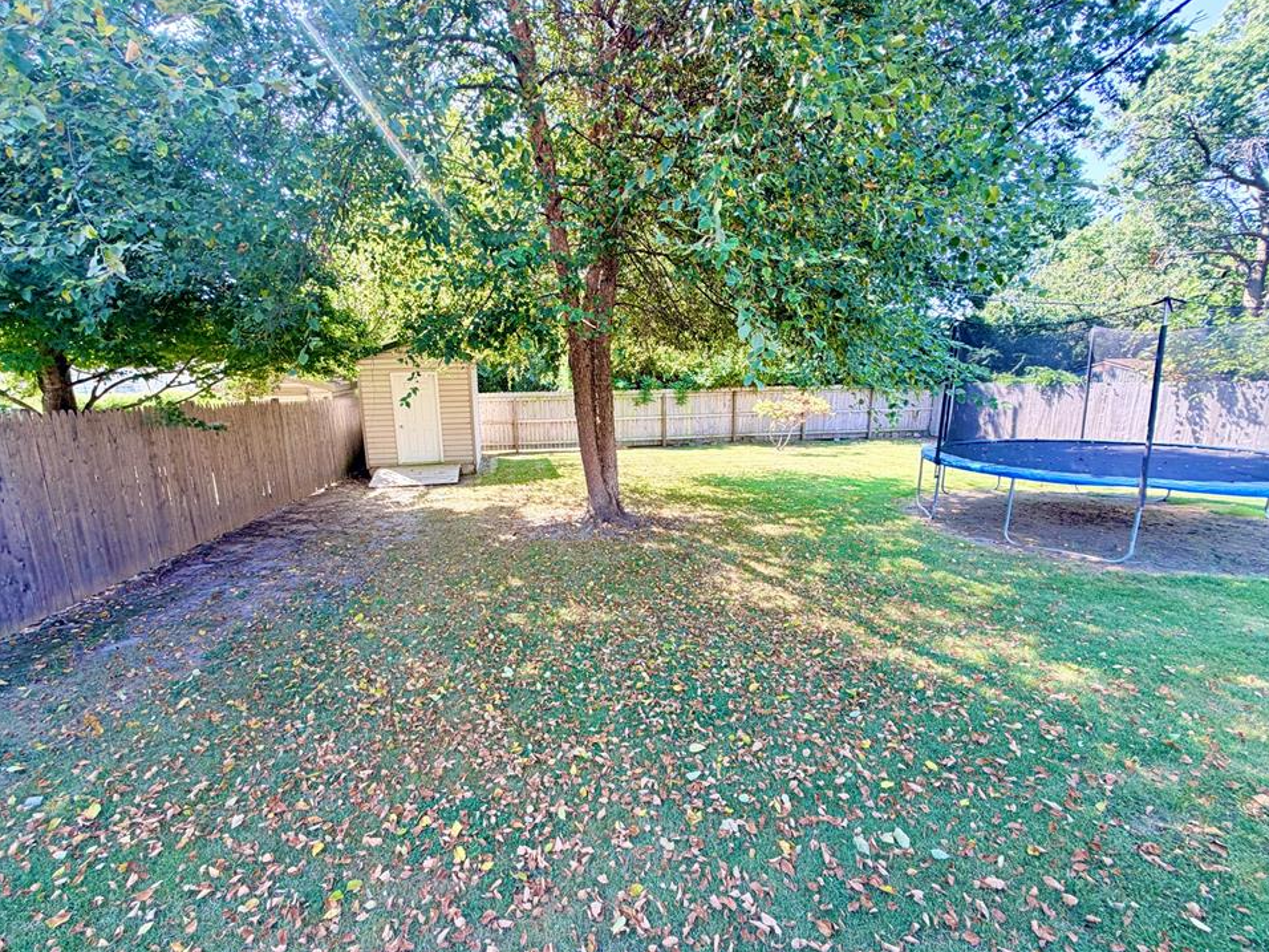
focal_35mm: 15
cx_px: 593
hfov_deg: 98.0
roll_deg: +1.5
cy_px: 498
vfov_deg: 81.7
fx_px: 550
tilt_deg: -13.1
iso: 40
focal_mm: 2.22
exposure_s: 1/122
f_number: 2.2
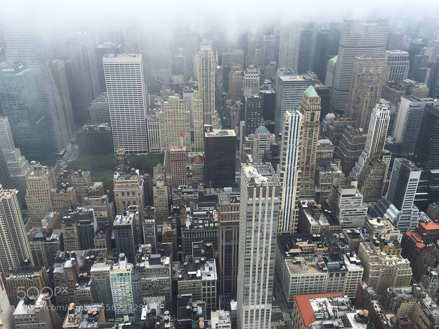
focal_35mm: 29
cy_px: 164
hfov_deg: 61.7
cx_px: 220
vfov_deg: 48.2
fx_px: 368
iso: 25
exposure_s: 1/699
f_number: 2.2
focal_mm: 4.15
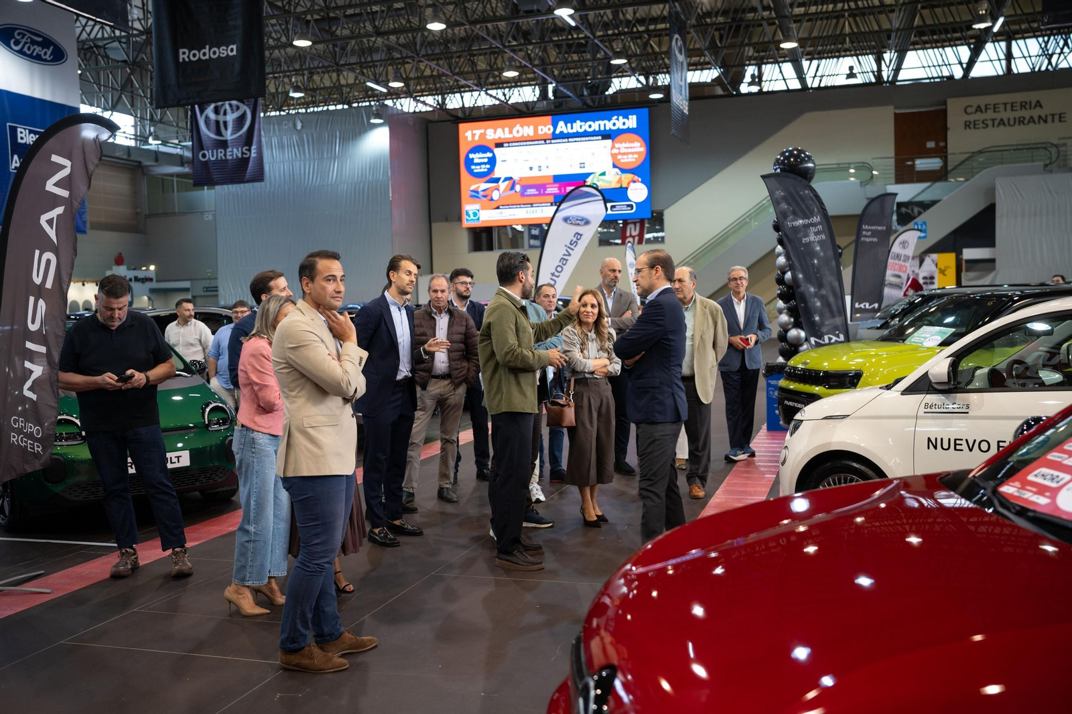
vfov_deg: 37.8
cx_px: 536
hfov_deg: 54.4
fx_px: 1042
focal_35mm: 35
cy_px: 357
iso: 320
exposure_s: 1/100
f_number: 2.5
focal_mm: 35
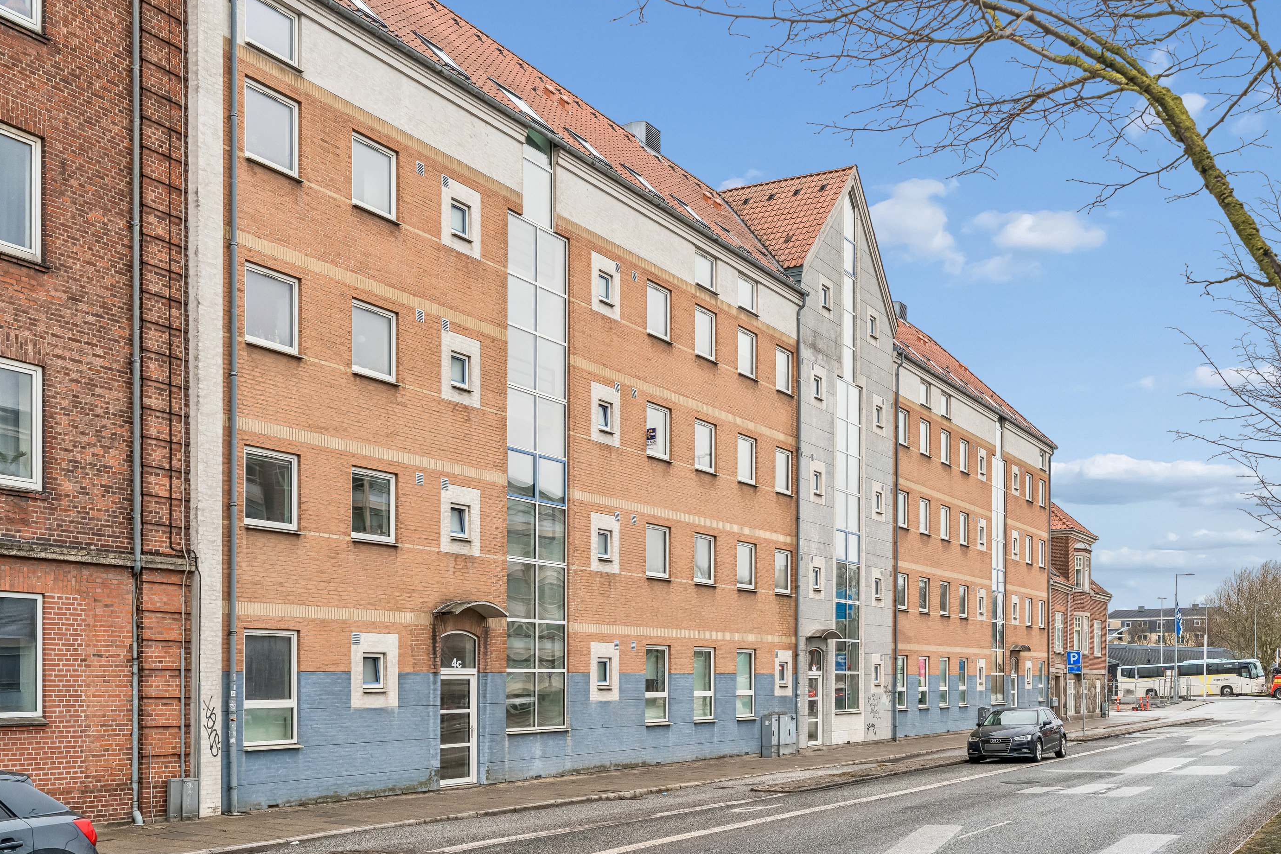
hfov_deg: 50.7
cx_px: 678
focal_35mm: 38
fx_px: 1352
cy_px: 445
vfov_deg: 35.0
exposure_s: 1/200
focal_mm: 35
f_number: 10
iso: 800
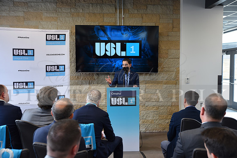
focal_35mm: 42
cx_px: 118
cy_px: 79
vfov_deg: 31.9
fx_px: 277
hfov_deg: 46.4
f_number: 3.5
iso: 400
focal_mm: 42
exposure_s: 1/60
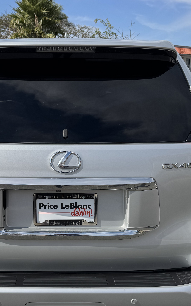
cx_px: 67
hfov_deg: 30.4
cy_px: 173
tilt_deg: -13.8
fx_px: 350
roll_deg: +0.7
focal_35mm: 42
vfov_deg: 47.1
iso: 80
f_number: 1.78
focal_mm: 6.76
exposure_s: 1/4950
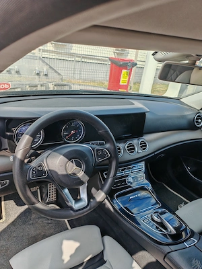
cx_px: 101
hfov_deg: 54.9
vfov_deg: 69.4
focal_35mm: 25
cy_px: 134
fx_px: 195
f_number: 1.9
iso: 50
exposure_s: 1/450
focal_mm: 5.3
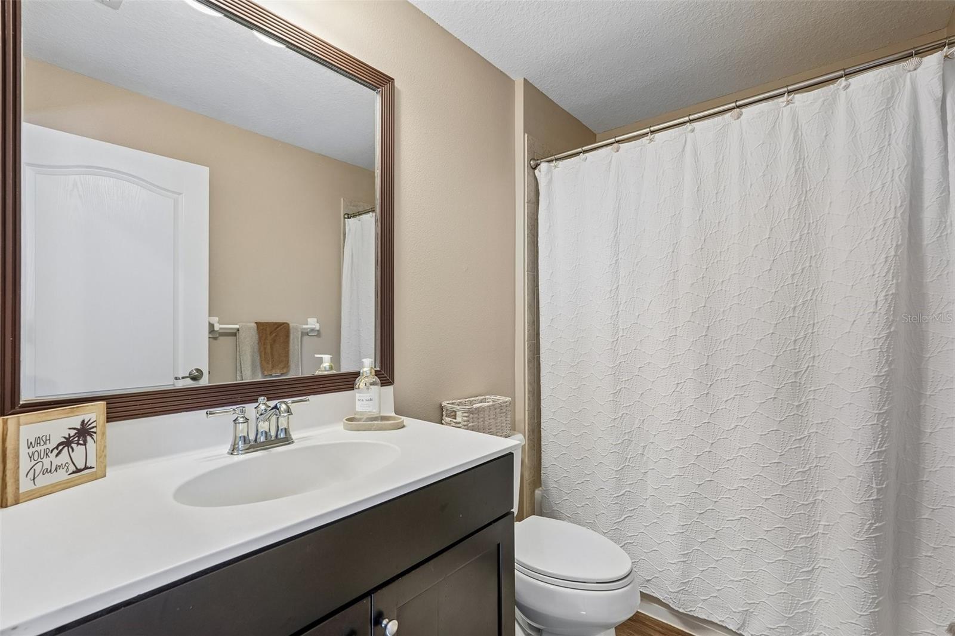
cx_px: 478
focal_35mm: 16
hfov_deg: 96.7
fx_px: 424
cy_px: 318
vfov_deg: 73.7
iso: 400
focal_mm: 16
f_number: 8
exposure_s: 1/13
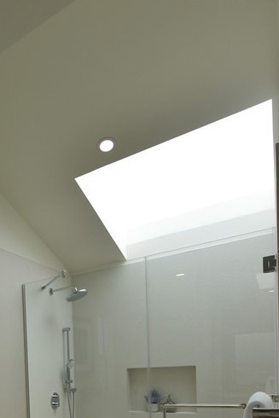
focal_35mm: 31
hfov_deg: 36.6
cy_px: 388
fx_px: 360
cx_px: -19
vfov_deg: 51.9
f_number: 5.6
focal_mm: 14
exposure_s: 1/2500
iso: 800
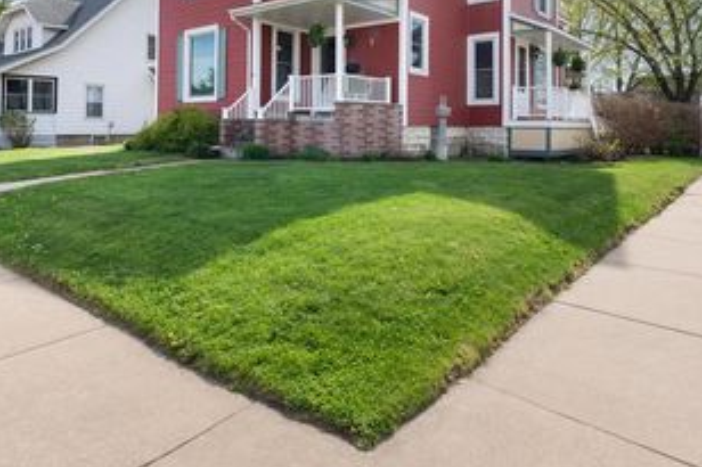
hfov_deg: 69.3
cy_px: 117
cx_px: 328
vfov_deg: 47.7
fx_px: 507
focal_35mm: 26
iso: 100
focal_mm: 16
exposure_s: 1/50
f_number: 9
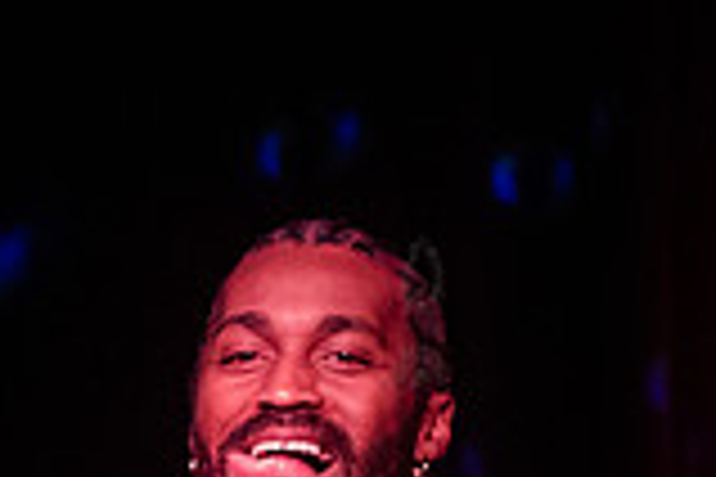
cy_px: 579
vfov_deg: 3.1
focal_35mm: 439
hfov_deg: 4.7
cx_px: 394
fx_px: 8731
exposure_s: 1/250
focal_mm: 92
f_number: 2.8
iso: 8000
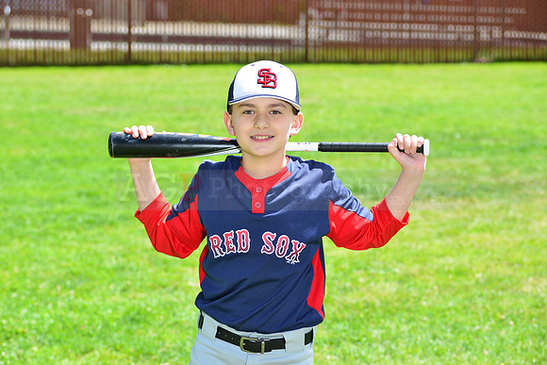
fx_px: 1763
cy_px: 182
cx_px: 274
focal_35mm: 116
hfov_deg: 17.6
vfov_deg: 11.8
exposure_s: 1/200
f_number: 8
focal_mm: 116
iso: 200
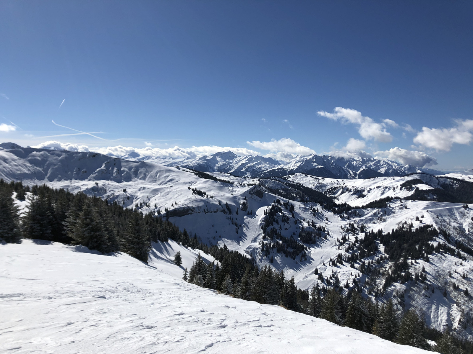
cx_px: 236
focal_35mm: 28
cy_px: 177
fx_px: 383
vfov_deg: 49.7
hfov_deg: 63.4
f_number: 1.8
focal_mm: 4
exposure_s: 1/6944
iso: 25
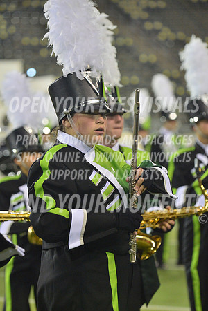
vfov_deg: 9.4
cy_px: 156
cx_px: 104
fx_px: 1907
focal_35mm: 220
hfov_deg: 6.2
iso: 2000
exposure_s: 1/500
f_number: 5.6
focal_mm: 220
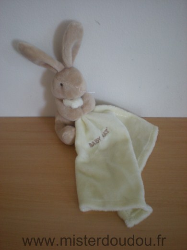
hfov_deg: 37.7
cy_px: 125
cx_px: 94
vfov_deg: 49.0
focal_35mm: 38
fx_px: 274
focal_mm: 6.3
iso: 200
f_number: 3.1
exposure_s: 1/32.2
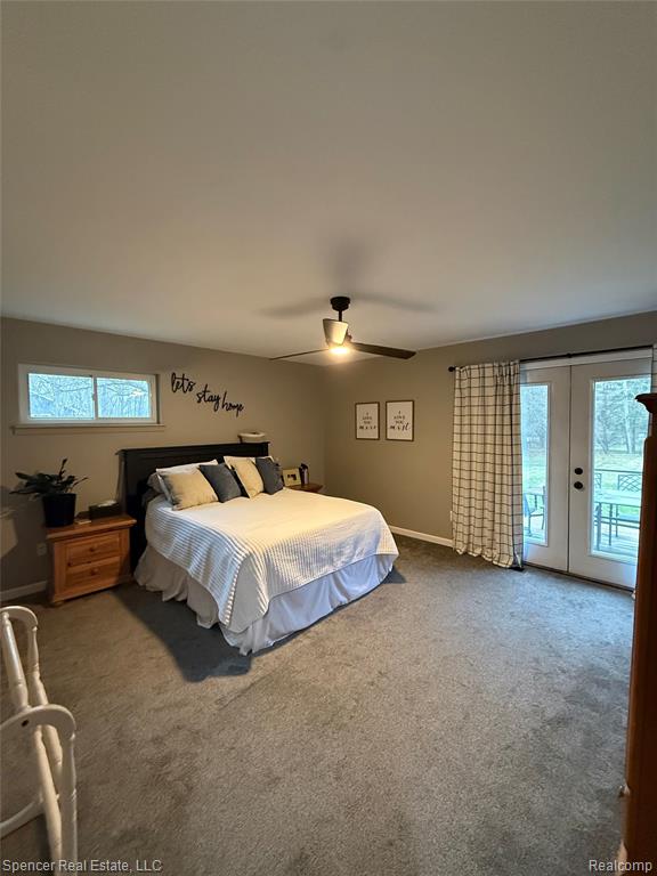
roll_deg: +0.2
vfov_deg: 102.1
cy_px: 438
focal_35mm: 14
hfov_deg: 85.7
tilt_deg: -1.1
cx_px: 328
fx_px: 354
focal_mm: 2.22
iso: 800
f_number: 2.2
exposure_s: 1/60
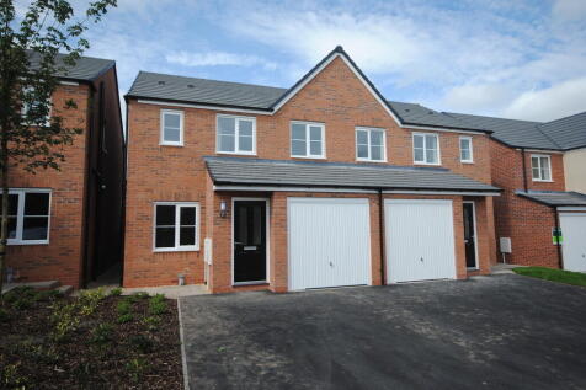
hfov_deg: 81.2
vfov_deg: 59.5
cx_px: 293
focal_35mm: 21
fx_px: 342
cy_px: 195
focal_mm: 14
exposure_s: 1/250
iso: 100
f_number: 8
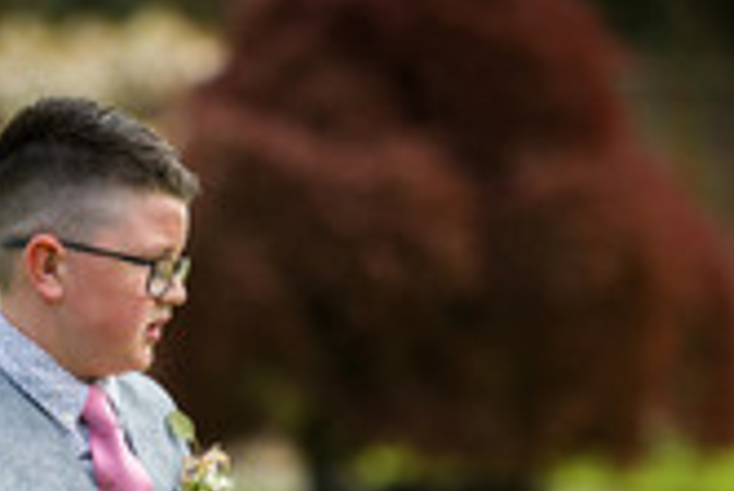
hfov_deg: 5.7
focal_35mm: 361
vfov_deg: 3.8
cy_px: 551
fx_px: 7367
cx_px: 84
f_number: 2.8
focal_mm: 150
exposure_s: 1/500
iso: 100
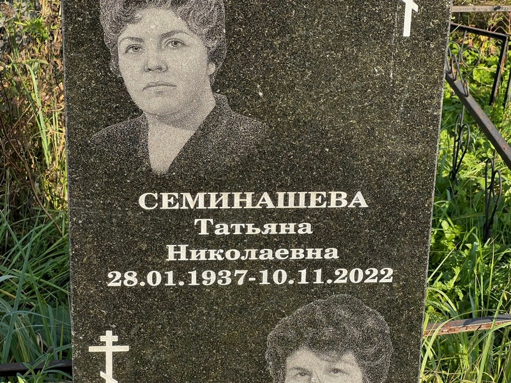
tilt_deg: -19.8
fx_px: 1137
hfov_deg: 25.3
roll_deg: -0.3
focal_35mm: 77
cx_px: 256
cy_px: 192
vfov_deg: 19.1
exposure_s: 1/392
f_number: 2.8
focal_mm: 9
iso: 32
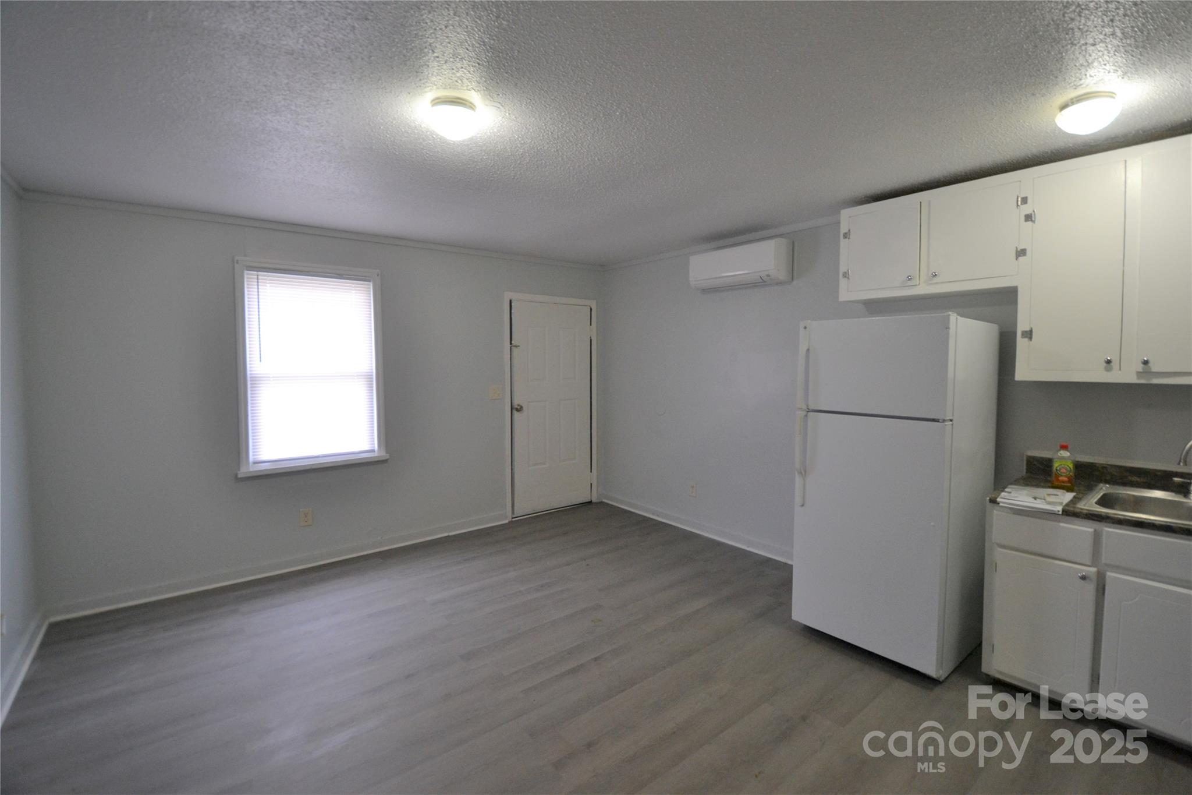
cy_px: 398
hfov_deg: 100.4
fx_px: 497
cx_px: 596
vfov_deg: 77.3
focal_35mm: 15
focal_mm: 10
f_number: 3.5
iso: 500
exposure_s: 1/60
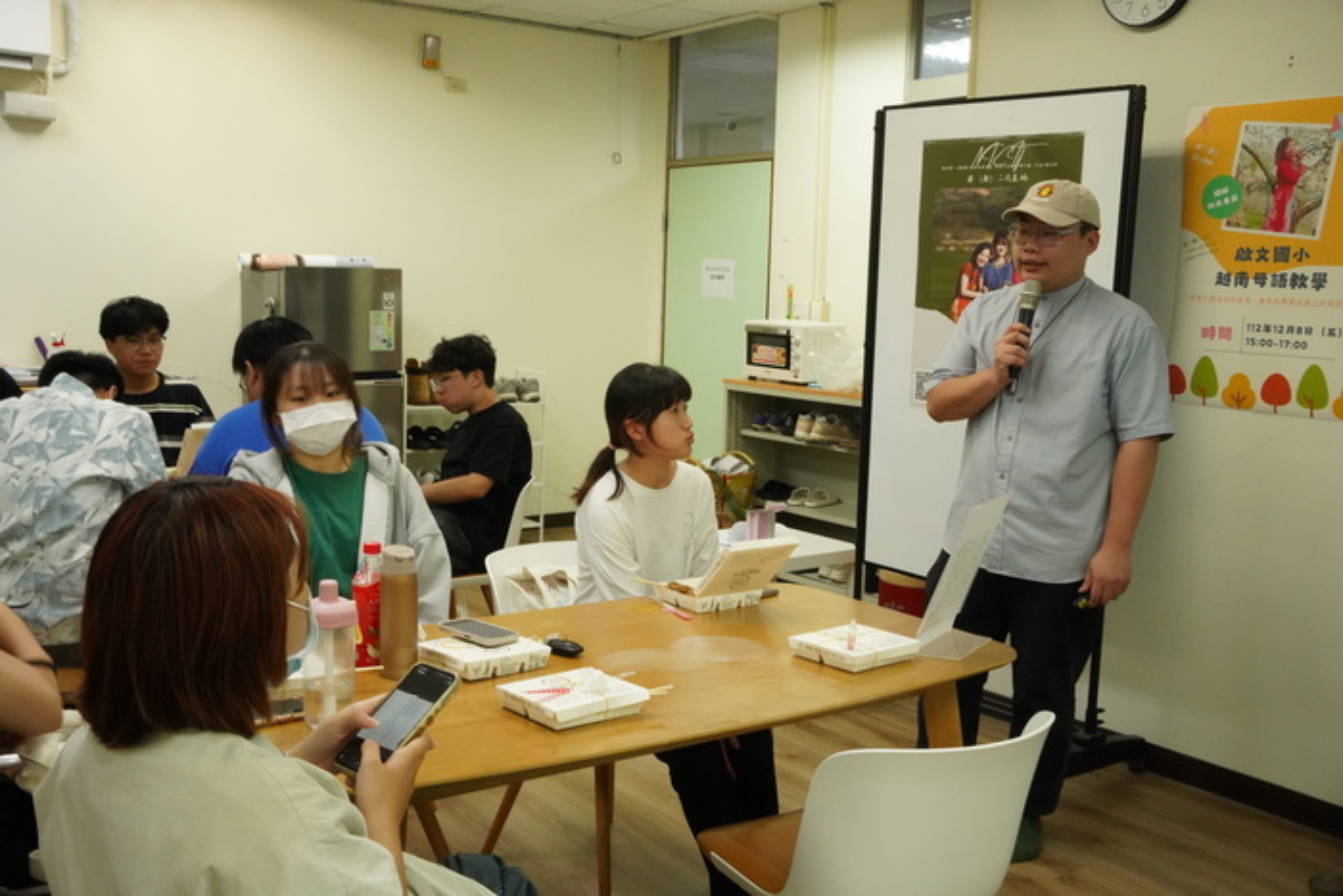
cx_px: 672
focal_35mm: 35
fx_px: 1306
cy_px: 448
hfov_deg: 54.4
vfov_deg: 37.9
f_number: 22
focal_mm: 35
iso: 10000
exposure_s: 1/40
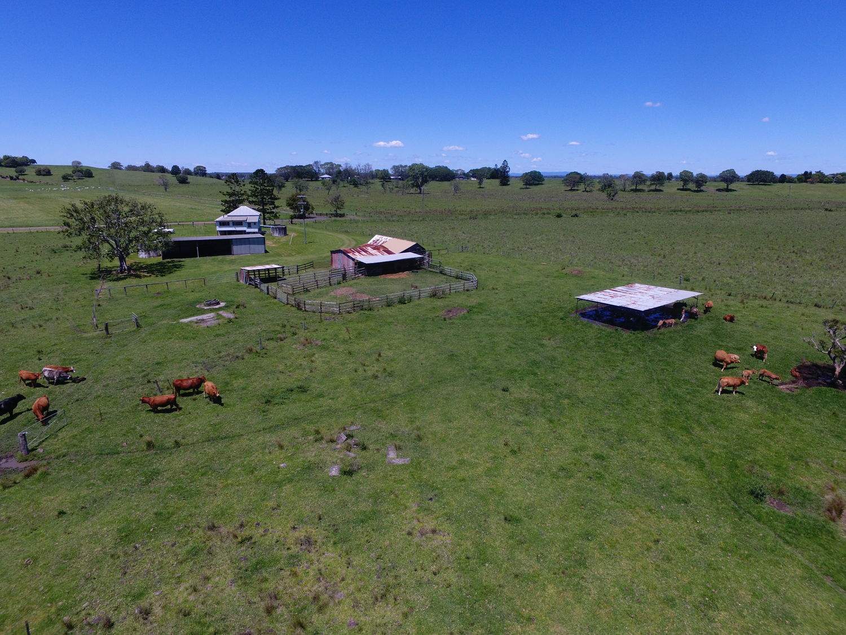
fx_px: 489
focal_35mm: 20
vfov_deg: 66.0
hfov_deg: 81.7
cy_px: 318
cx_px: 423
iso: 100
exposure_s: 1/1135
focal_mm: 3.61
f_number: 2.8
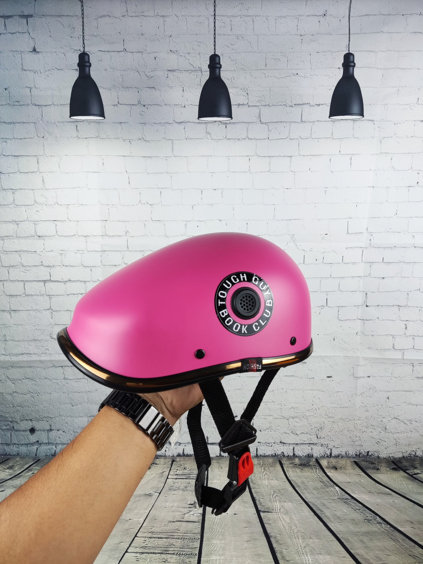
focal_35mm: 25
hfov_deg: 54.9
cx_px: 212
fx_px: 407
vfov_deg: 69.4
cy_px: 282
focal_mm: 4.71
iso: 78
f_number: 1.79
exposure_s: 1/100
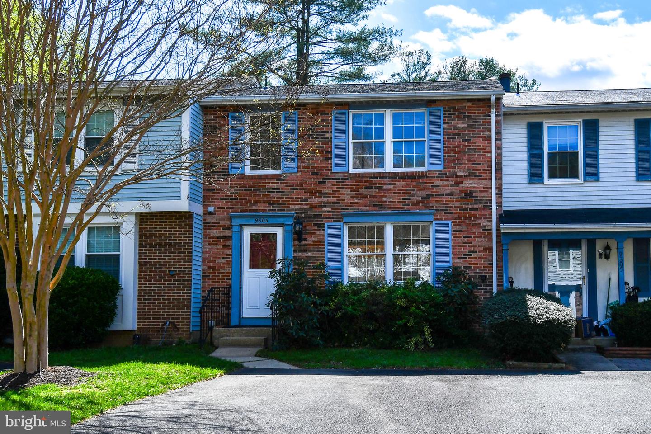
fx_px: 542
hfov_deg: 61.9
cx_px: 326
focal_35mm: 30
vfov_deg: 43.6
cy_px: 217
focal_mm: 20
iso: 100
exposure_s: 1/320
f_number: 9
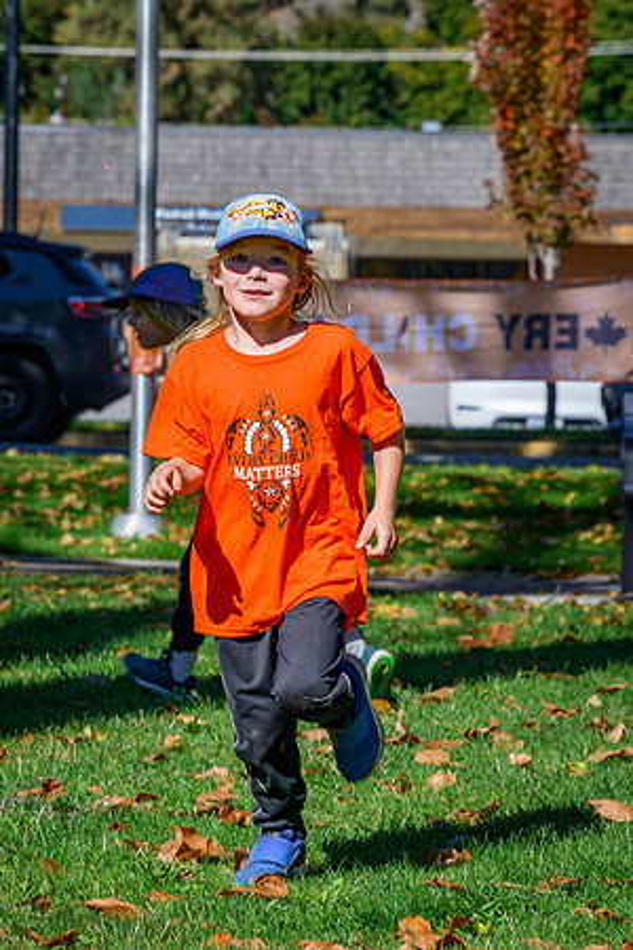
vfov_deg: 11.4
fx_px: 4747
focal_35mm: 180
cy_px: 475
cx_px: 316
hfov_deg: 7.6
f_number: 8
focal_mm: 120
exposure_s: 1/500
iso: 160
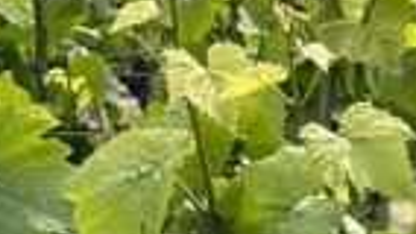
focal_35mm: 376
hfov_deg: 5.4
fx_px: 4149
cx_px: 1242
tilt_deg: -2.7
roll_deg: +2.0
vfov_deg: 3.2
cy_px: 281
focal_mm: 6.86
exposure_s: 1/2410
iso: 64
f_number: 1.78
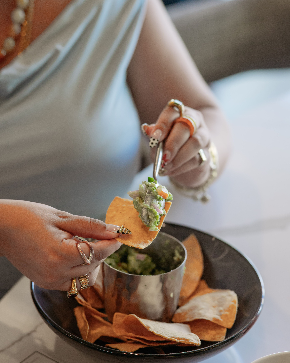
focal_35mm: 83
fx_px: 890
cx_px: 146
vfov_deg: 23.0
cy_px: 188
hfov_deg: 18.5
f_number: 3.5
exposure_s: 1/160
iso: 800
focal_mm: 73
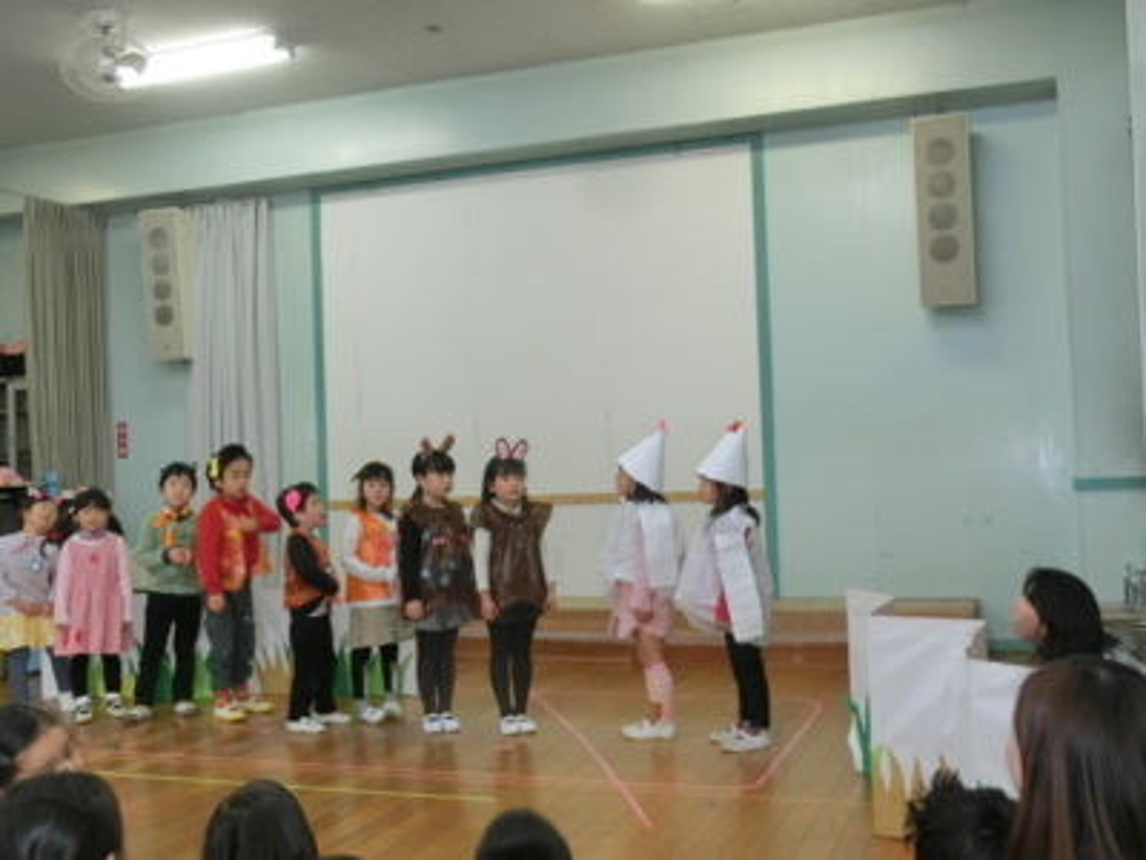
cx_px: 573
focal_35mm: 39
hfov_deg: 47.9
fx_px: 1291
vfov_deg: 36.8
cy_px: 430
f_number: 4.1
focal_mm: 6.9
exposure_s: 1/60
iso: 400
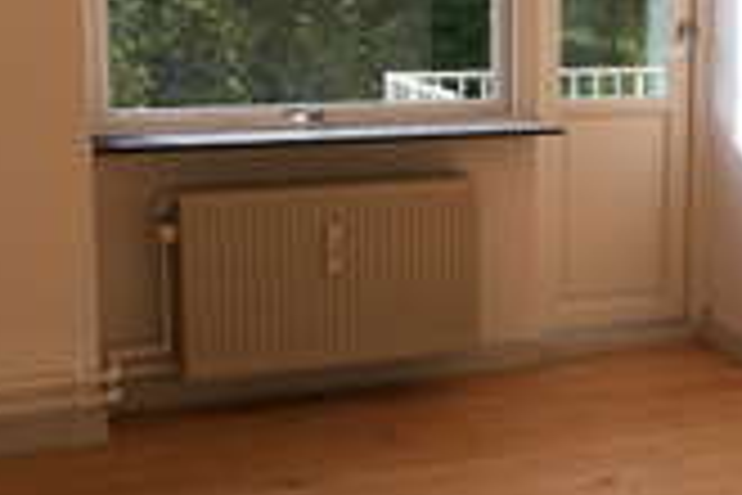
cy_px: 153
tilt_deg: -9.8
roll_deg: -0.8
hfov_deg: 29.0
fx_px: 1401
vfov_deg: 19.9
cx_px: 587
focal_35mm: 68
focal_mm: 4.15
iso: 25
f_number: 2.2
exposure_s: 1/268
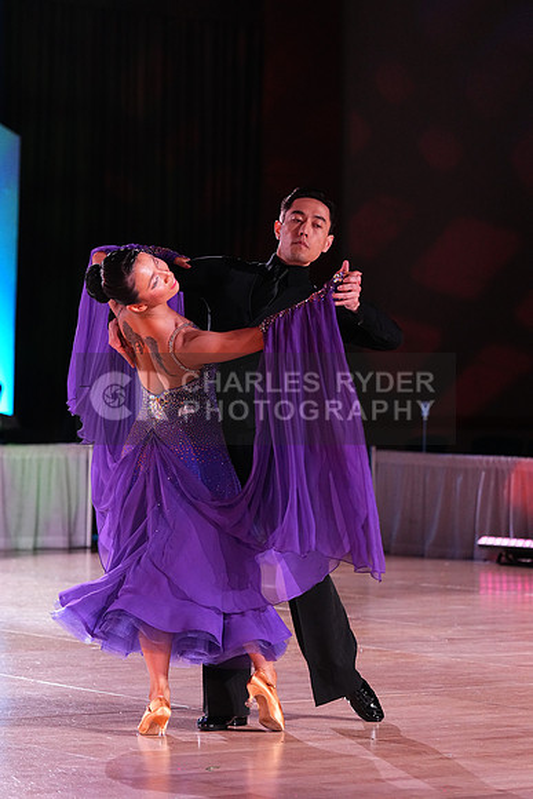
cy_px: 400
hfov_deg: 12.2
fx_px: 2486
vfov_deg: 18.3
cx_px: 266
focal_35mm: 112
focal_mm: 112
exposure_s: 1/250
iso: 4000
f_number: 4
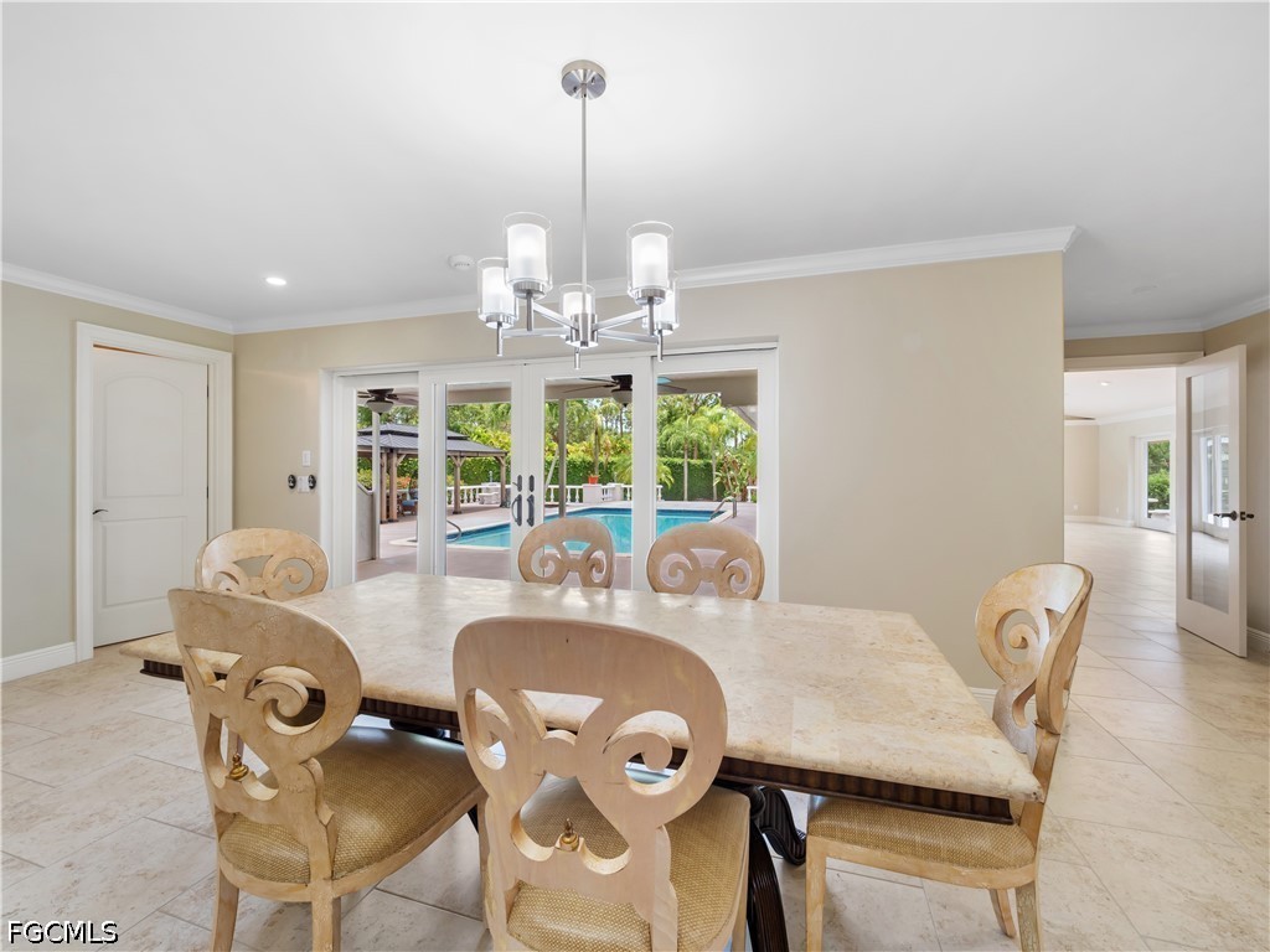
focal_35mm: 14
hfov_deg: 102.1
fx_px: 514
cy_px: 476
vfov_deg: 85.7
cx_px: 635
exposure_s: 1/5
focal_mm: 7
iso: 200
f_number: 7.1
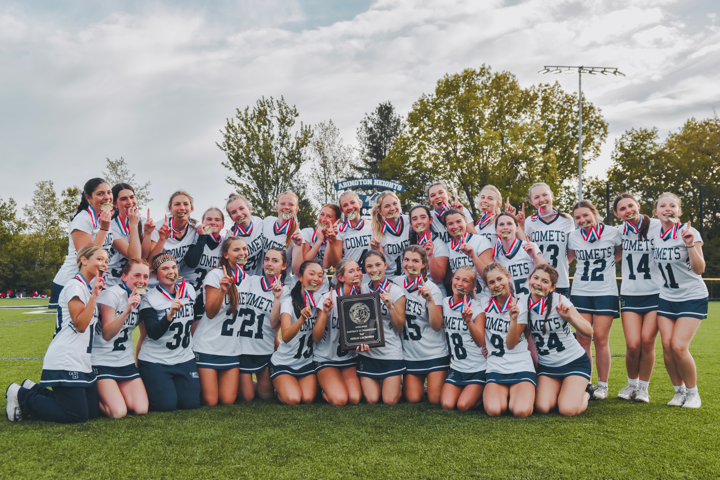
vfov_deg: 31.9
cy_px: 240
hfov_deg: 46.4
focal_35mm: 42
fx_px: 840
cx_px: 360
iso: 400
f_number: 5
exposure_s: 1/1250
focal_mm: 28
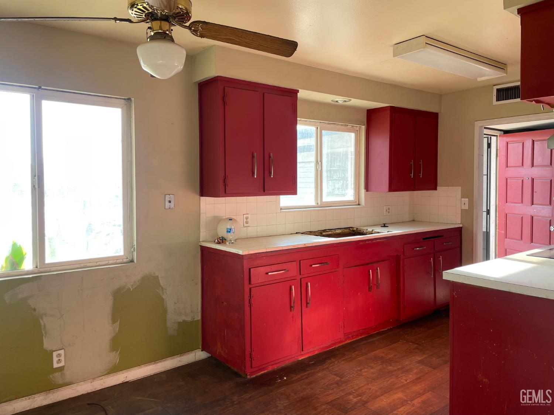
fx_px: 416
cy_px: 208
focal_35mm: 26
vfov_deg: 53.1
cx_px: 277
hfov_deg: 67.3
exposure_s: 1/121
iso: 40
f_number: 1.6
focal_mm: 4.2
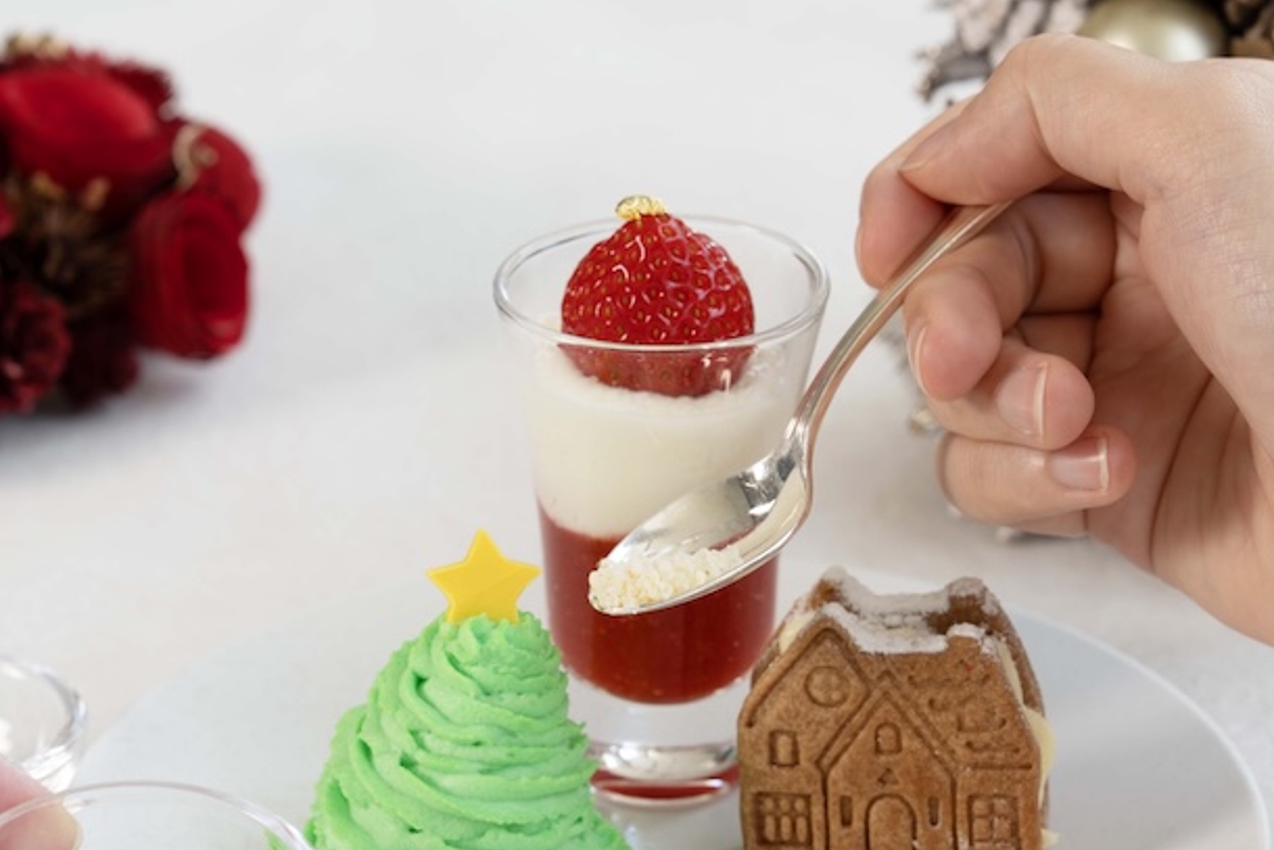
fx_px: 3716
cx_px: 652
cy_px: 607
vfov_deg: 13.0
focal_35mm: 105
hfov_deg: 19.5
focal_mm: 64
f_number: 8
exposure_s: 1/3
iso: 100
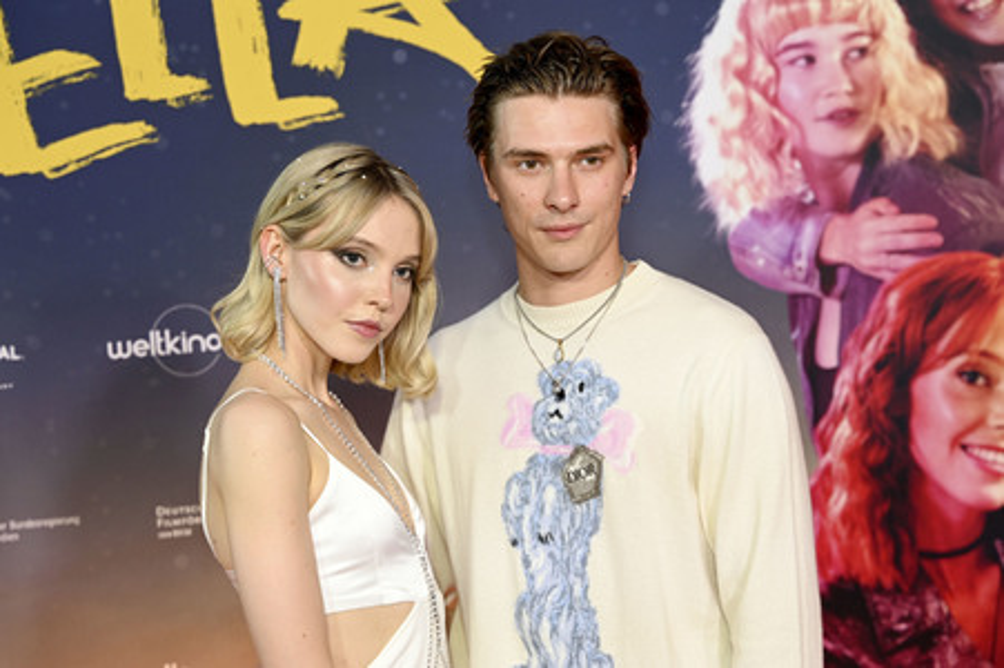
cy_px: 334
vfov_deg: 18.2
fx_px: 2090
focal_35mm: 75
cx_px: 502
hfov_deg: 27.0
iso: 1000
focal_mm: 75
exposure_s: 1/160
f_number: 4.5
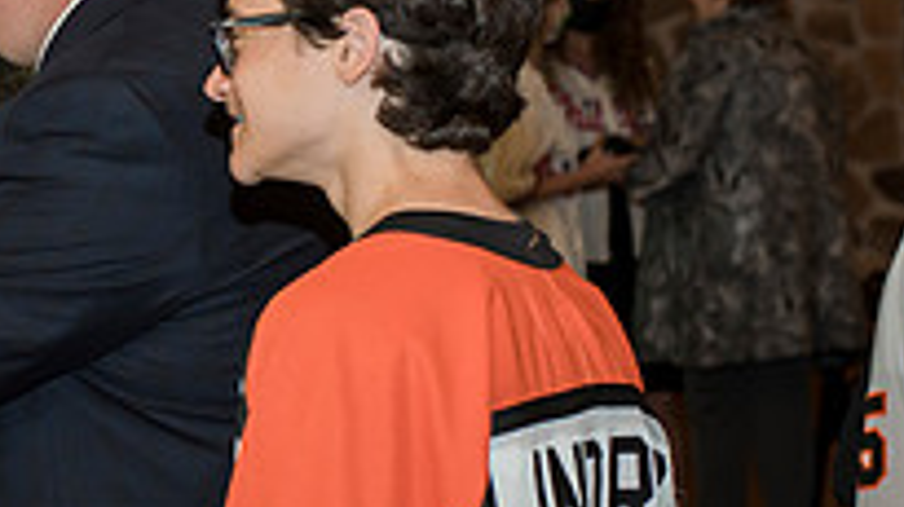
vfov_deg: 8.2
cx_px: -9
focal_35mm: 148
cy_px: 152
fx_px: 3545
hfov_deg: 14.3
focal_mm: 50
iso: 800
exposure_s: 1/125
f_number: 4
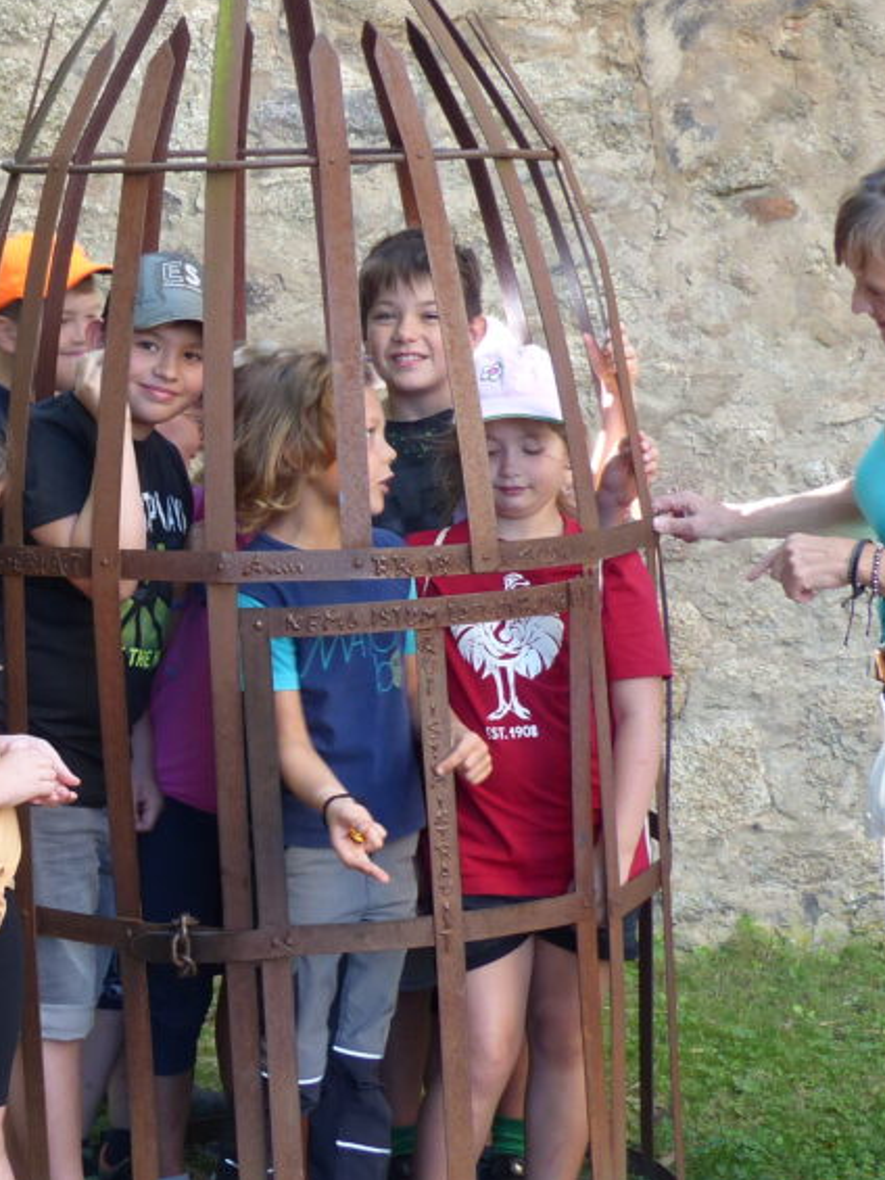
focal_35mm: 104
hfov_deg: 14.1
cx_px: 33
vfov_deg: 18.9
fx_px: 3544
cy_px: 662
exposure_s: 1/60
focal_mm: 8.7
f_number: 2.8
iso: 100
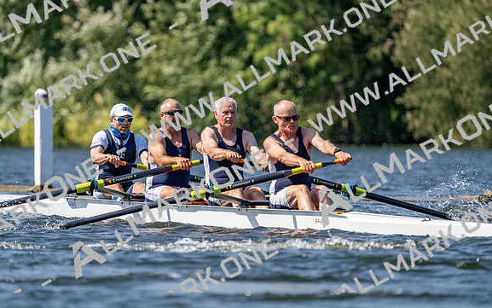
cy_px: 146
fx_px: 6867
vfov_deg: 2.6
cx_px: 246
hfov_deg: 4.1
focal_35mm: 512
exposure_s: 1/2000
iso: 320
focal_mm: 500
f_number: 6.3
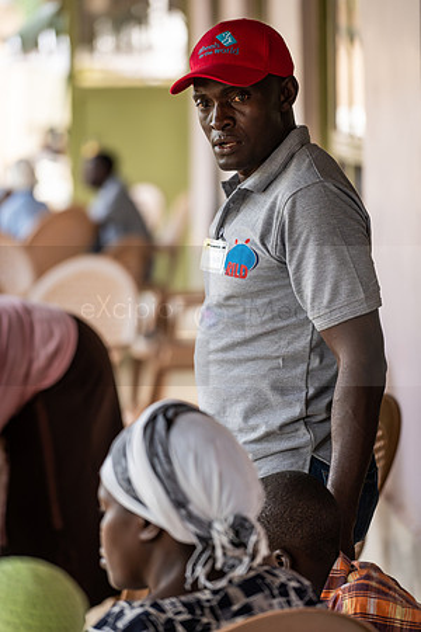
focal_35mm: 177
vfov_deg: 11.6
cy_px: 316
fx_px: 3105
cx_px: 210
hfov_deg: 7.8
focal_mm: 177
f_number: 4
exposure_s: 1/200
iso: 250
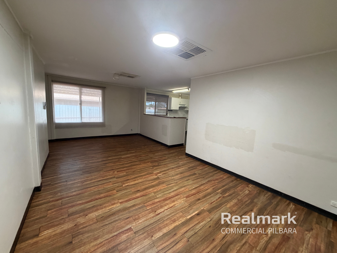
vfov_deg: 85.7
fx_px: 136
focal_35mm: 14
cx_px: 168
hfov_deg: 102.1
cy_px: 126
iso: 250
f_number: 2.2
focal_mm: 2.22
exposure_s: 1/50
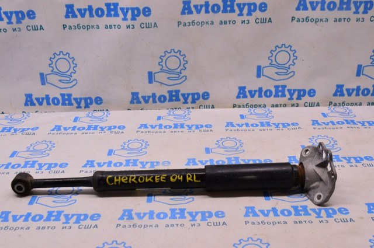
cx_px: 187
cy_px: 124
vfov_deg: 31.8
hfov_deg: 46.5
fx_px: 436
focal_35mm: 42
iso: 1600
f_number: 8
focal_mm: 28
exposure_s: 1/125
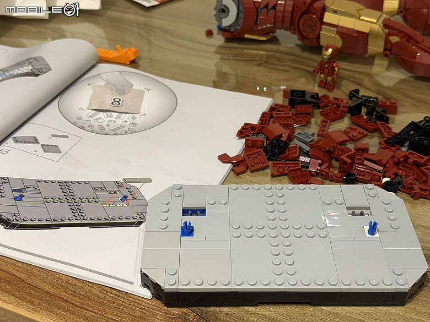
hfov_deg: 39.7
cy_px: 161
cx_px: 215
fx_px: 596
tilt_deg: -35.1
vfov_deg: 30.3
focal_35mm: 48
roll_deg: +0.9
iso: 250
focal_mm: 6.76
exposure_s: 1/60
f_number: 1.78
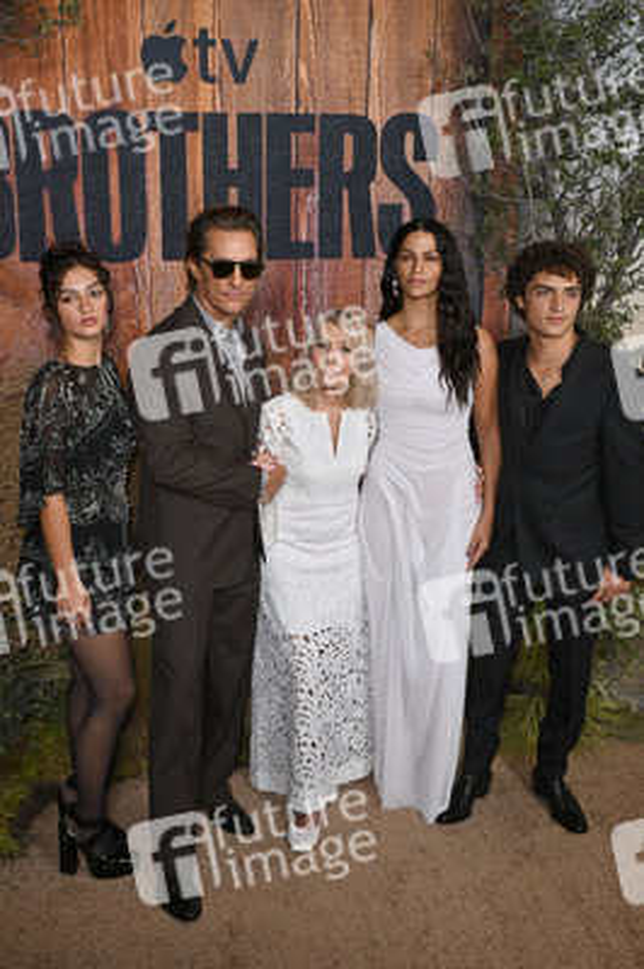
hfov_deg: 37.8
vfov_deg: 54.5
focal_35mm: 35
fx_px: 941
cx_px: 322
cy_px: 484
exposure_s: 1/250
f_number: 7.1
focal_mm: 35
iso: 1000
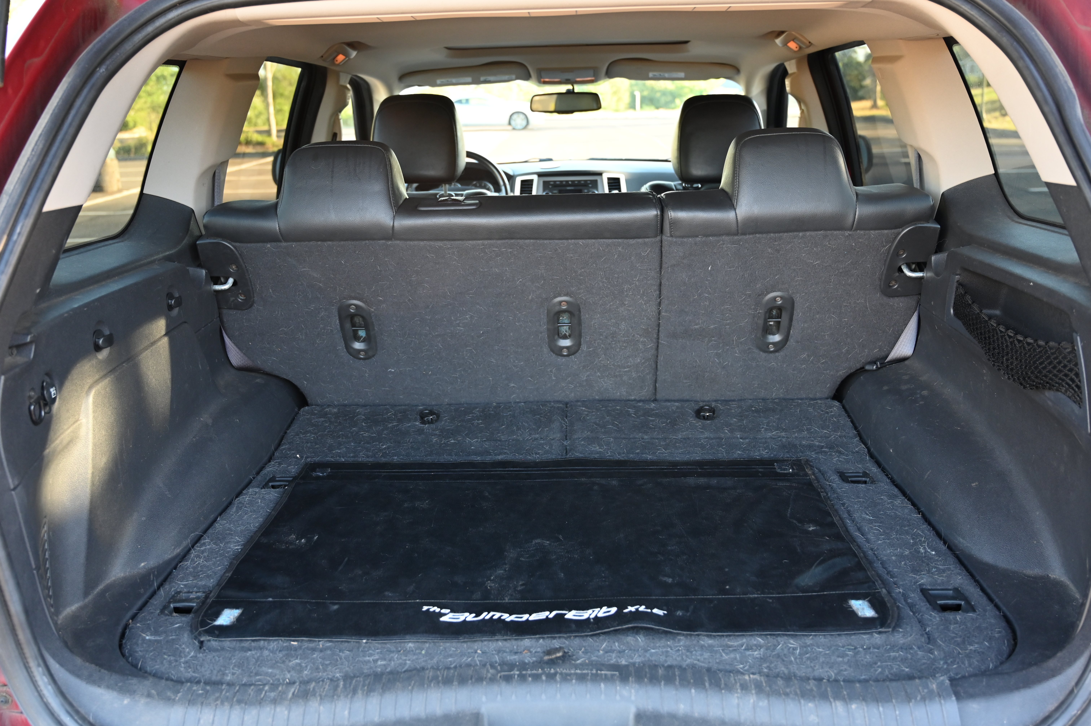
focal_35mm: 32
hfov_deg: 58.7
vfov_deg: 41.1
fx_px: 969
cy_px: 363
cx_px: 546
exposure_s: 1/125
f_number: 4
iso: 1000
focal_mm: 32
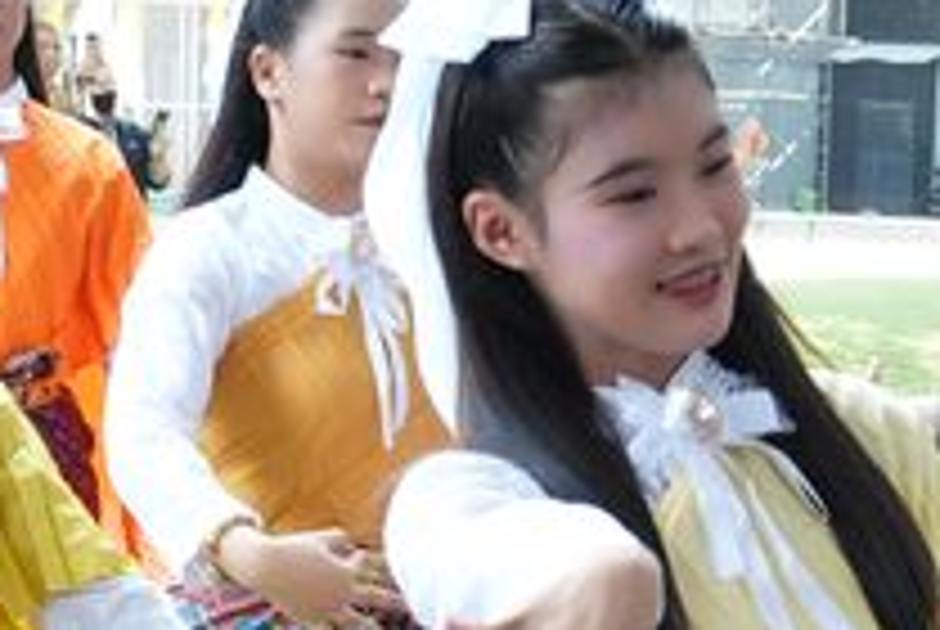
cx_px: 891
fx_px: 4497
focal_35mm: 172
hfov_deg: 11.8
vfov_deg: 7.9
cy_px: 808
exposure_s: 1/125
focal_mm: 24
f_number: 5.6
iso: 640
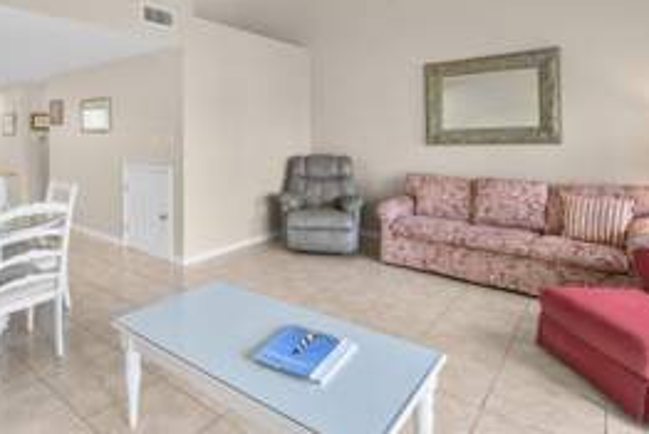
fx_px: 397
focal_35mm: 22
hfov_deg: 76.6
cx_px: 228
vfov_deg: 55.8
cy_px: 136
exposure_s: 1/4
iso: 400
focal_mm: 12
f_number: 7.1
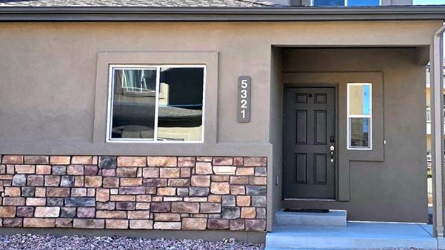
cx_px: 275
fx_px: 708
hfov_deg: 34.7
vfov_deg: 20.0
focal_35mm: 60
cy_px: 75
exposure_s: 1/323
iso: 12
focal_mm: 6.3
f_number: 1.7
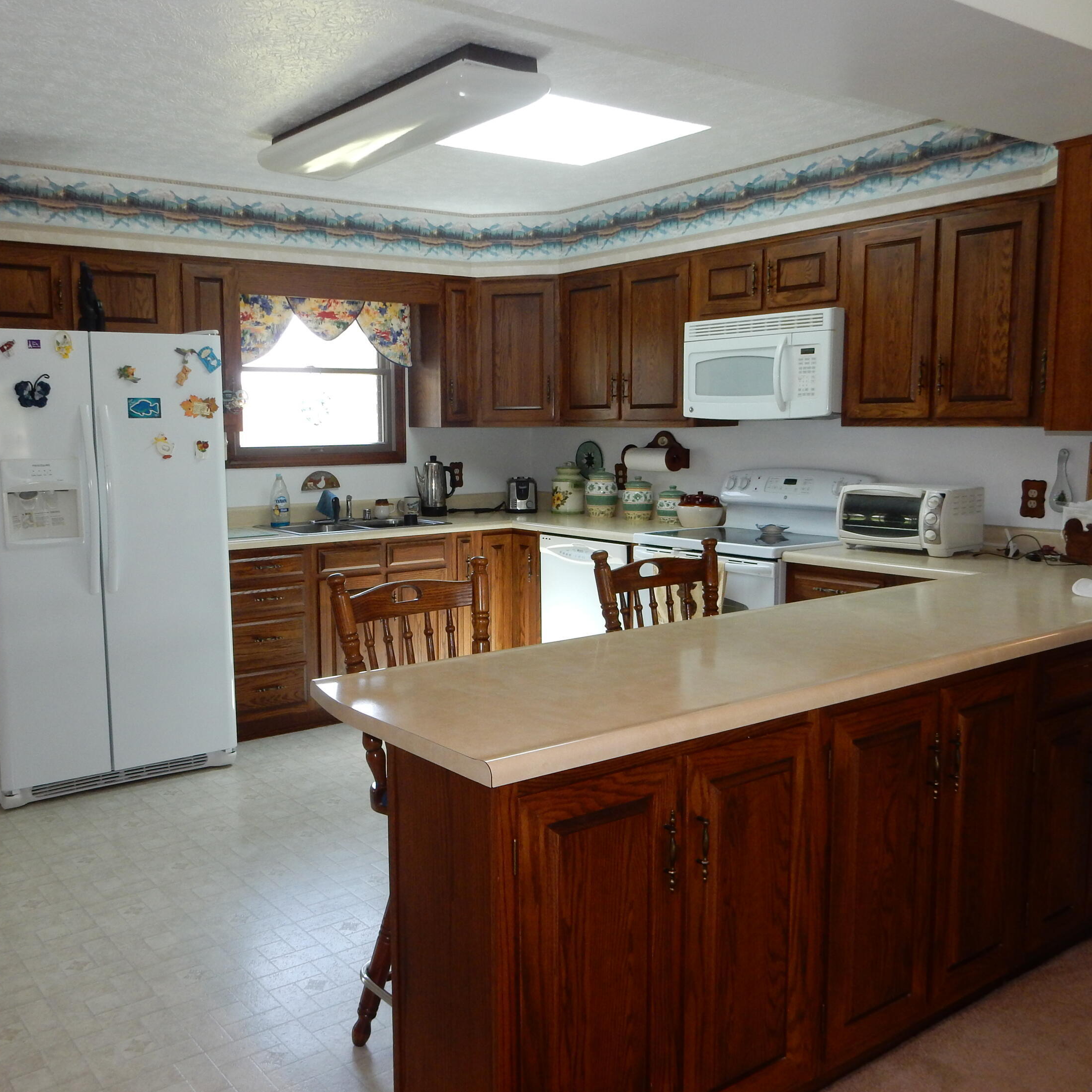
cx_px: 442
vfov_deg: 54.0
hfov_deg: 53.7
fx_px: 1071
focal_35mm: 30
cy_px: 544
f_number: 3.7
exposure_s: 1/30
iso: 200
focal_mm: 4.5
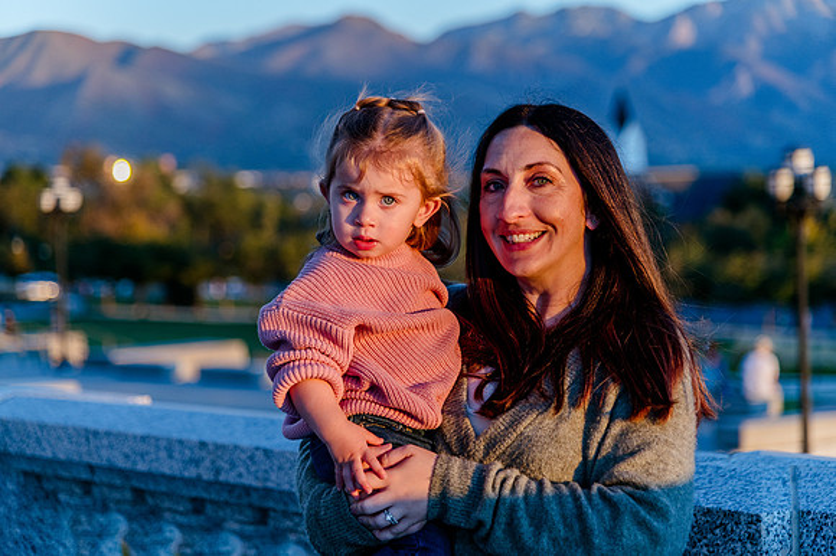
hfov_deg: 20.8
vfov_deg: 13.9
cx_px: 418
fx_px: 2274
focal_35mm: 98
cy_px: 278
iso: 500
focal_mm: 98
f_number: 4
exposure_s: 1/1000
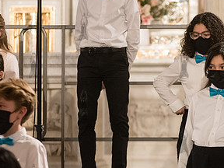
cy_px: 64
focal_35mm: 276
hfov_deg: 7.2
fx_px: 1786
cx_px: 190
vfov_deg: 5.4
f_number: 4
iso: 4000
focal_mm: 135
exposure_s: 1/200
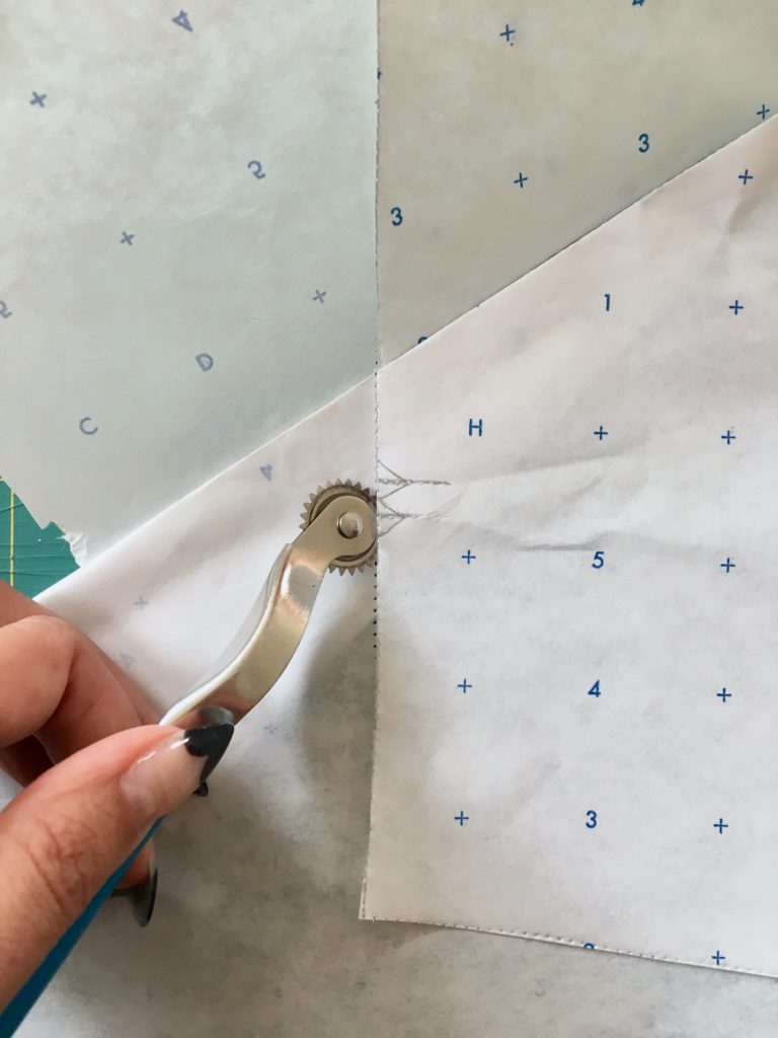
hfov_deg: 48.2
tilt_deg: -87.0
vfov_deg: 61.7
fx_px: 869
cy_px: 519
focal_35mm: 29
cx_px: 389
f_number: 2.2
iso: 25
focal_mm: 4.15
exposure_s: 1/30
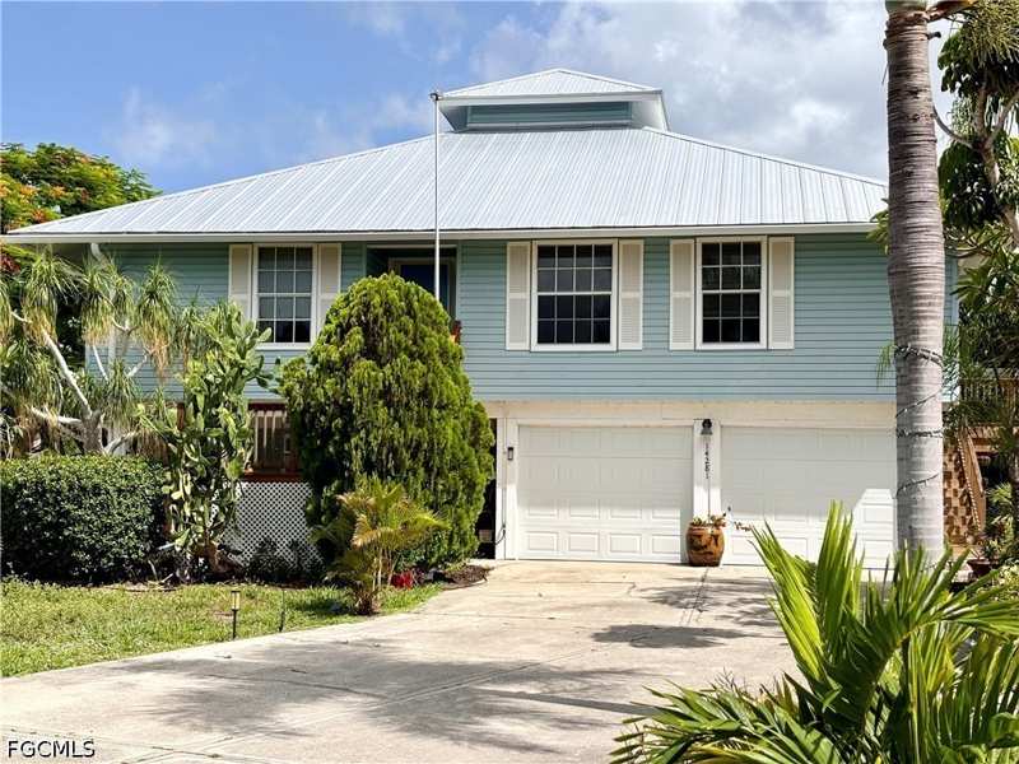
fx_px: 1531
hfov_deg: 36.8
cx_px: 510
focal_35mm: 52
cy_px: 382
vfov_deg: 28.0
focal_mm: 5.96
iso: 40
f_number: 1.6
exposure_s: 1/3788
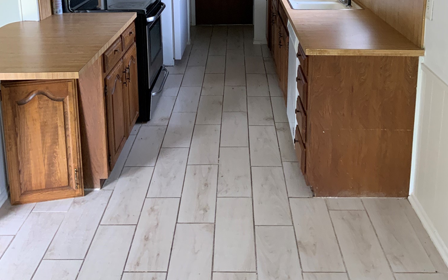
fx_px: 513
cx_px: 223
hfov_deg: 47.2
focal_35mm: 42
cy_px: 10
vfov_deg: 28.9
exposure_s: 1/60
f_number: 1.8
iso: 125
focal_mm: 3
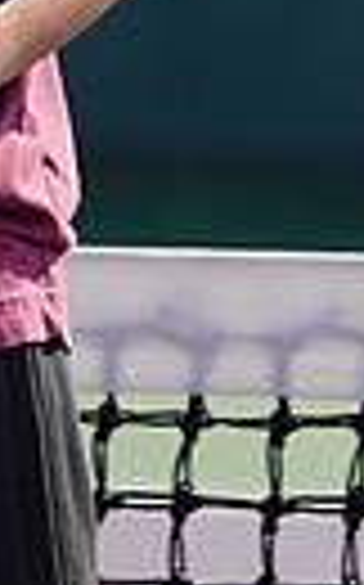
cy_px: -418
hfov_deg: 0.8
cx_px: -285
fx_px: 24673
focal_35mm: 1551
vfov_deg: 1.4
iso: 100
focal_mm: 342
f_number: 8
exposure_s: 1/250
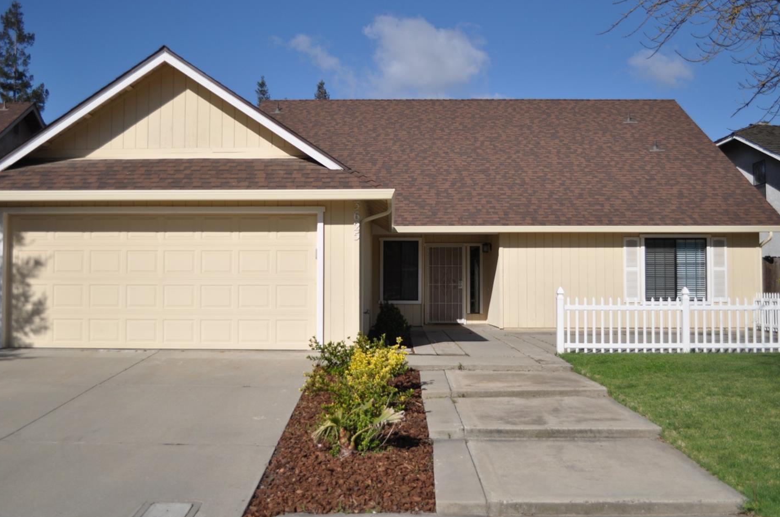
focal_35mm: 35
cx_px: 382
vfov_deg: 37.7
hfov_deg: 54.5
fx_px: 757
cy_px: 261
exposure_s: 1/3200
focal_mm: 22
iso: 200
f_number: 4
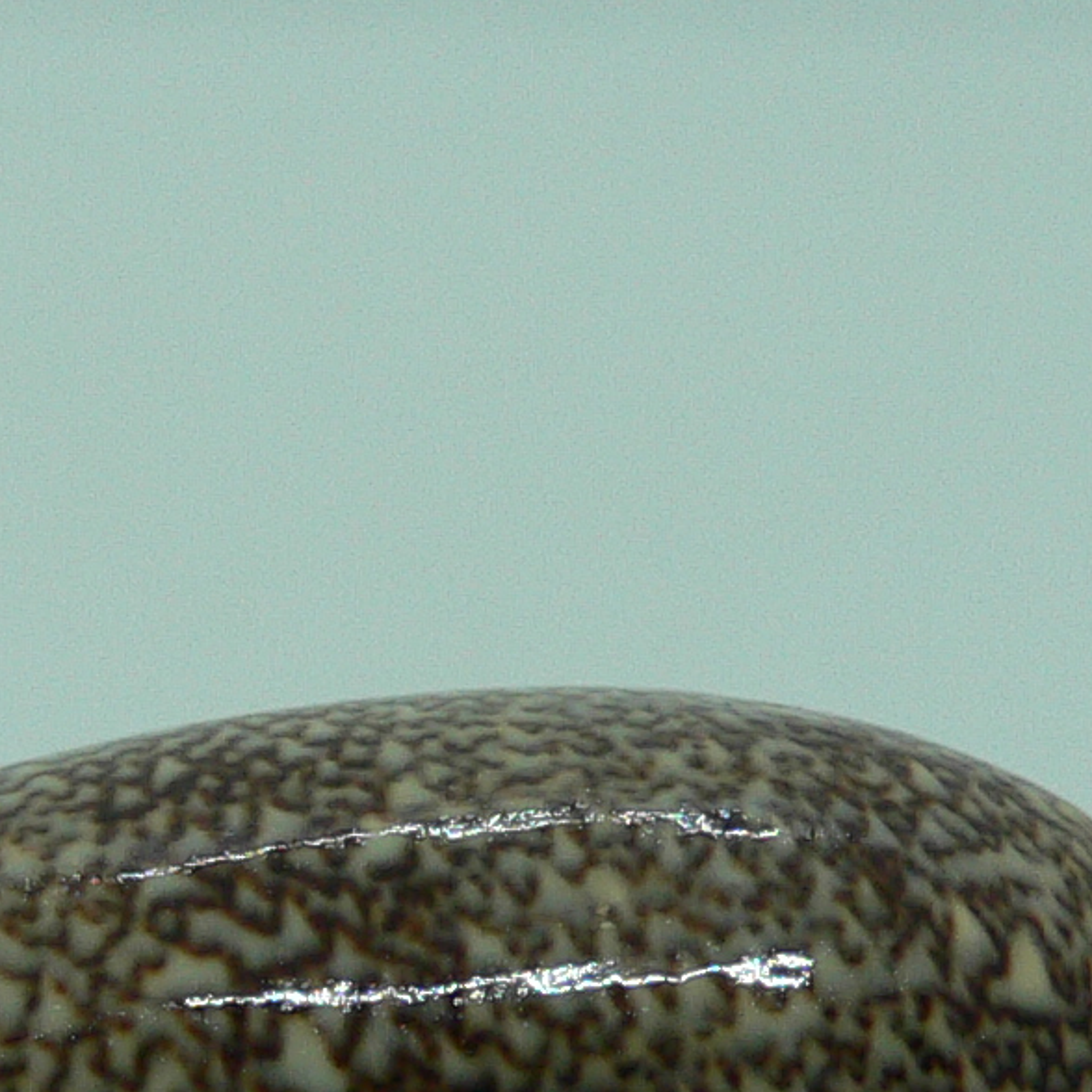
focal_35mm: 106
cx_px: 364
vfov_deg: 15.7
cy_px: 1345
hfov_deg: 16.4
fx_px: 3783
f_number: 2.8
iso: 100
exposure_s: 1/60
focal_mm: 4.6
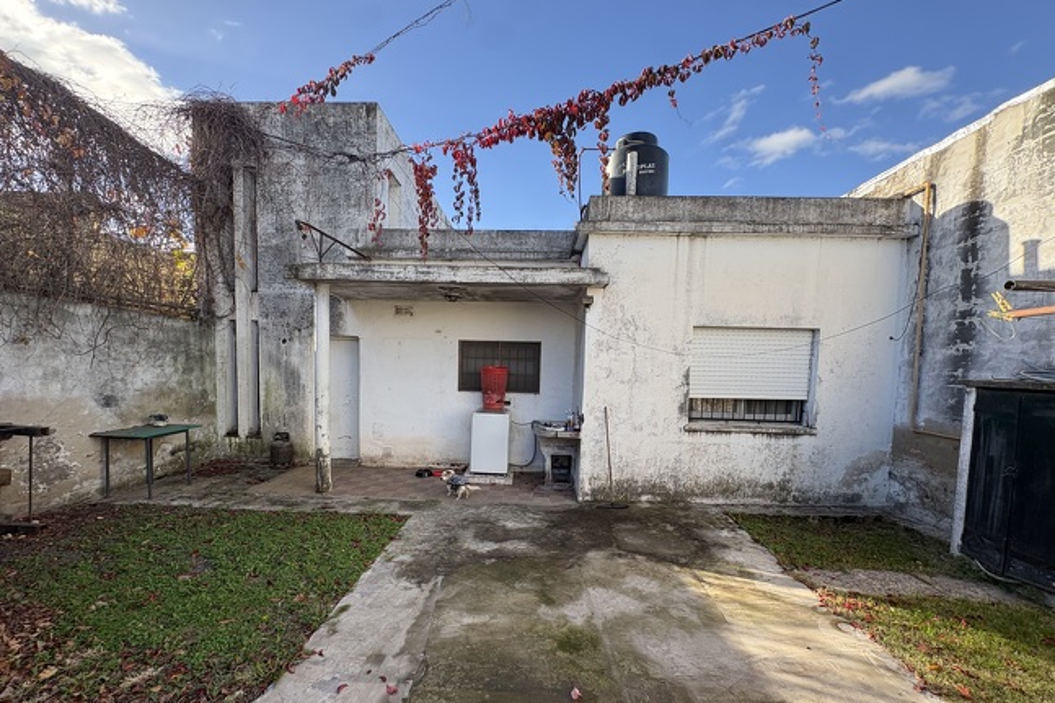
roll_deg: -1.2
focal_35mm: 15
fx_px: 439
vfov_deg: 77.0
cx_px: 517
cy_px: 395
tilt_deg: -3.6
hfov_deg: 100.4
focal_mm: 2.22
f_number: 2.2
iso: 40
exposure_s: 1/428
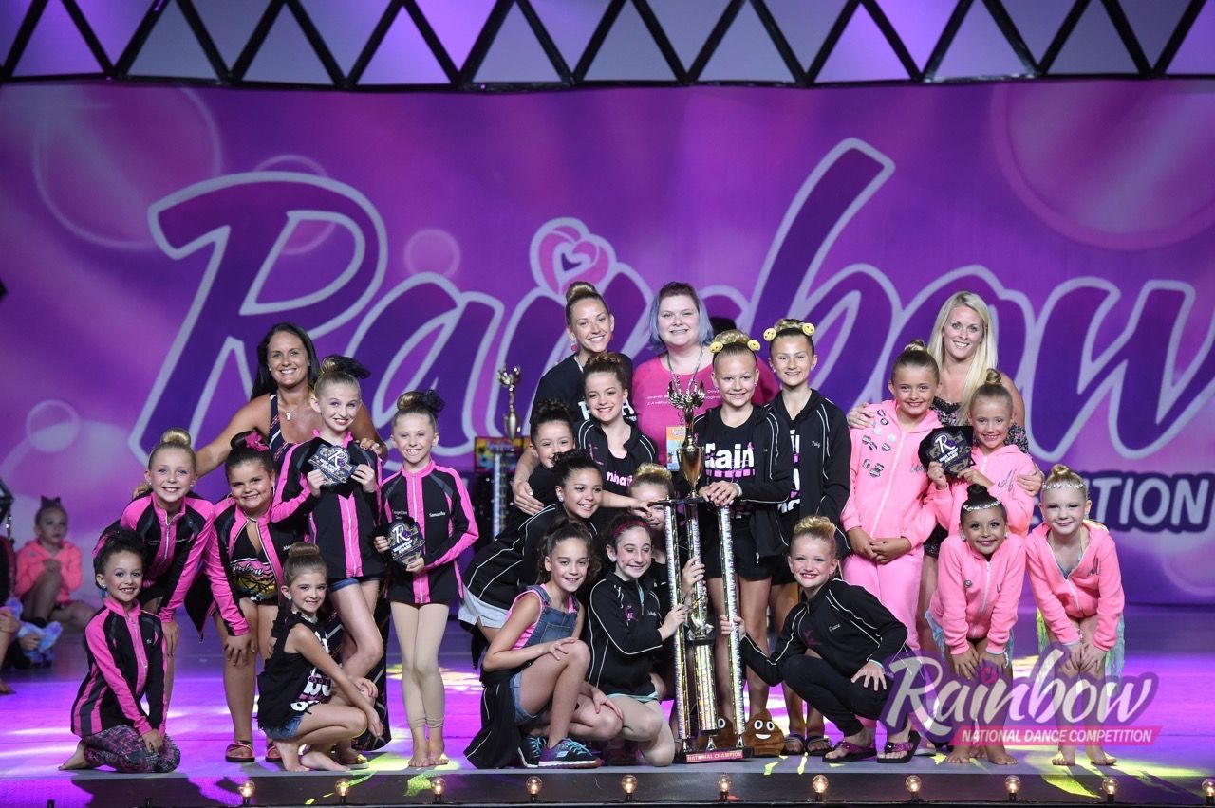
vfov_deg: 8.8
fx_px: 5228
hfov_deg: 13.3
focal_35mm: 155
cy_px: 404
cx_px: 608
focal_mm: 155
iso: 4000
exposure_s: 1/640
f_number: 4
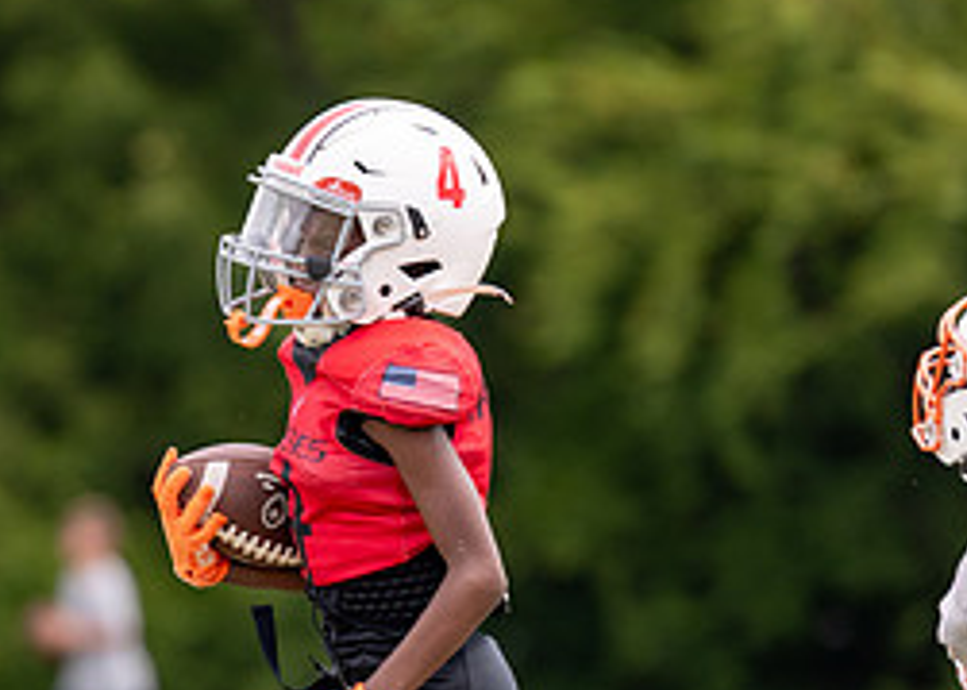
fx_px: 18610
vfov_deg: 2.1
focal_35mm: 678
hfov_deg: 3.0
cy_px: 512
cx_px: 125
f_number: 2.8
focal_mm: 200
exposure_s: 1/1250
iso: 100
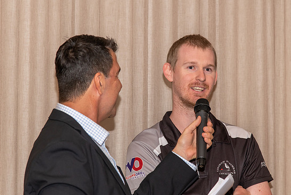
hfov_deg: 14.3
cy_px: 94
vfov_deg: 9.6
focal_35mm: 143
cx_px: 163
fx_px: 1156
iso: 800
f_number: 5.6
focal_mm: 120
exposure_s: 1/60
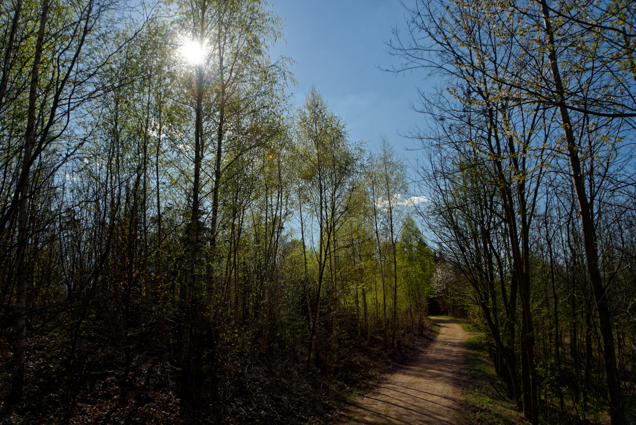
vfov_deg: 53.2
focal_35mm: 24
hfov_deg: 73.7
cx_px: 318
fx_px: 424
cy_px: 212
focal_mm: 24
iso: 110
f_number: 8
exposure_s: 1/640
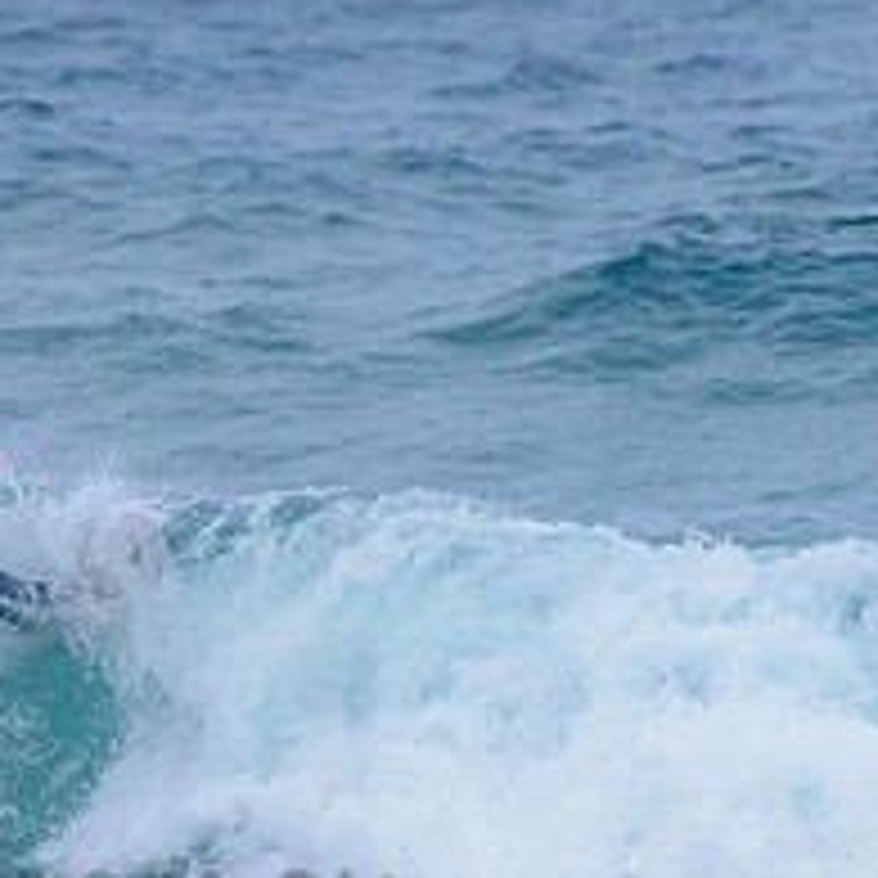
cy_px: 659
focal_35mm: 1551
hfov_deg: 1.1
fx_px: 44508
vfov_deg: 1.1
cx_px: -77
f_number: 5.6
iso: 2800
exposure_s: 1/2000
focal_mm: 500
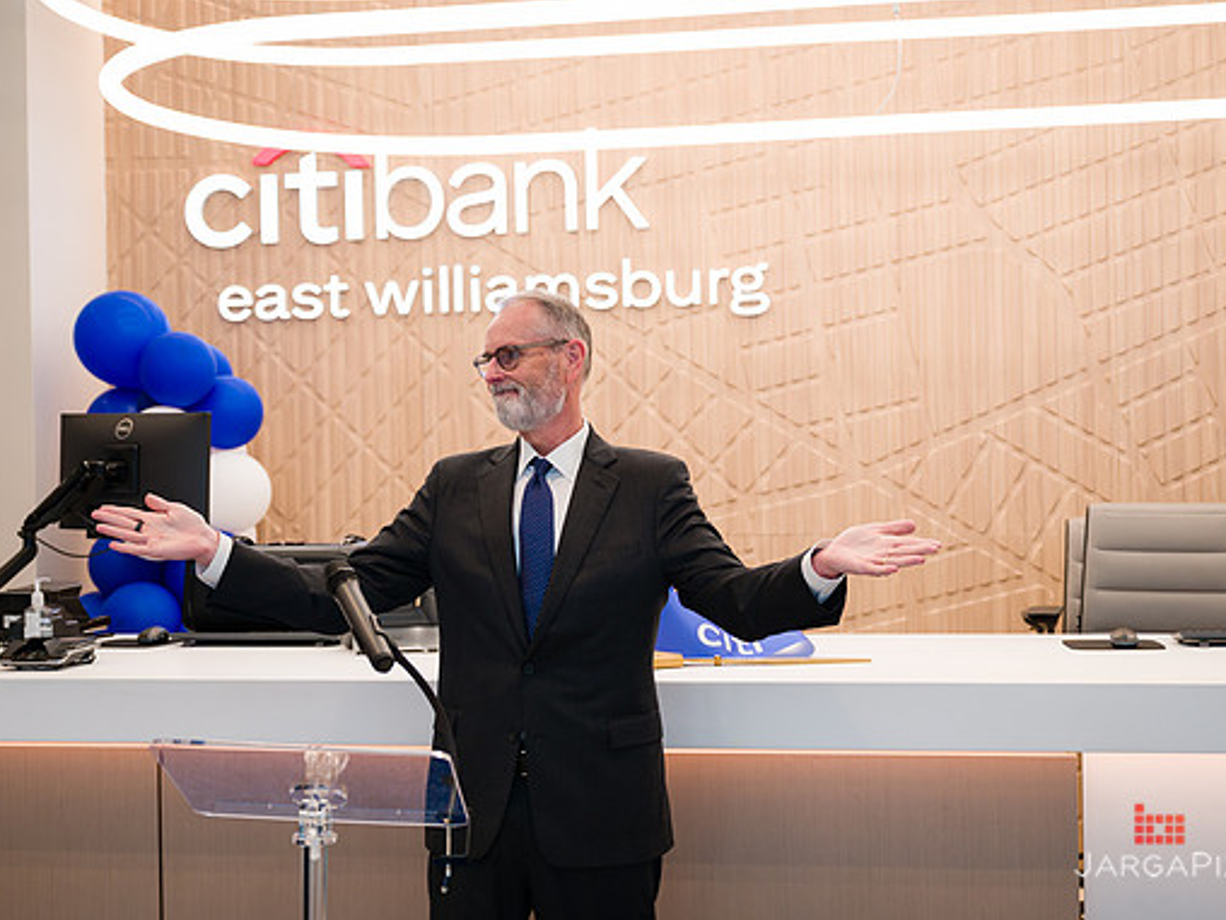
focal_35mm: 48
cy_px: 439
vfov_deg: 30.3
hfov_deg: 39.6
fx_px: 1700
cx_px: 643
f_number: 3.2
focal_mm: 41
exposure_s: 1/200
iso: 400
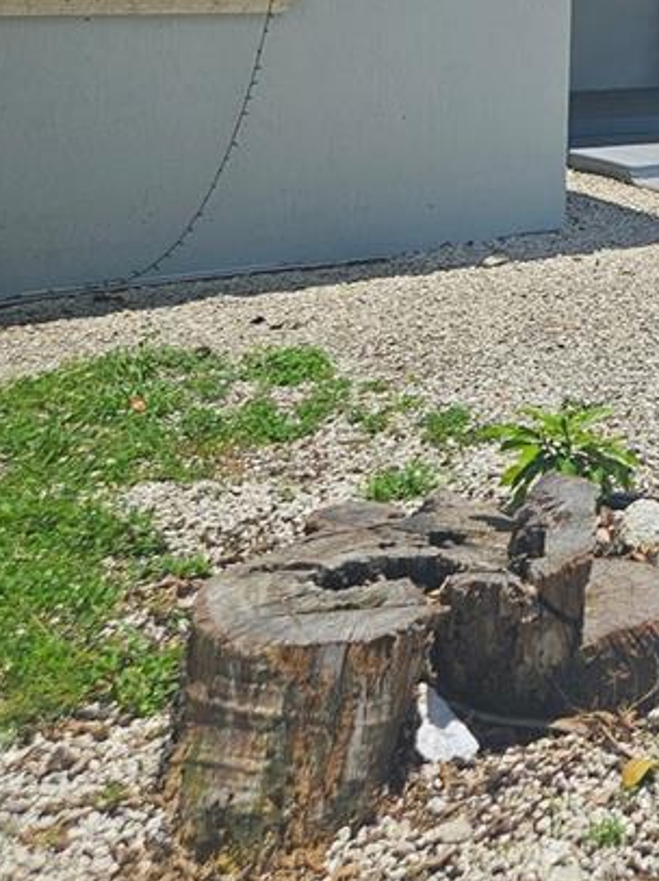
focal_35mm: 68
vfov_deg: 26.3
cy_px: -89
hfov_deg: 19.4
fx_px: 1728
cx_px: 930
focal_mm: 5.4
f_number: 1.8
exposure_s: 1/2679
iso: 25
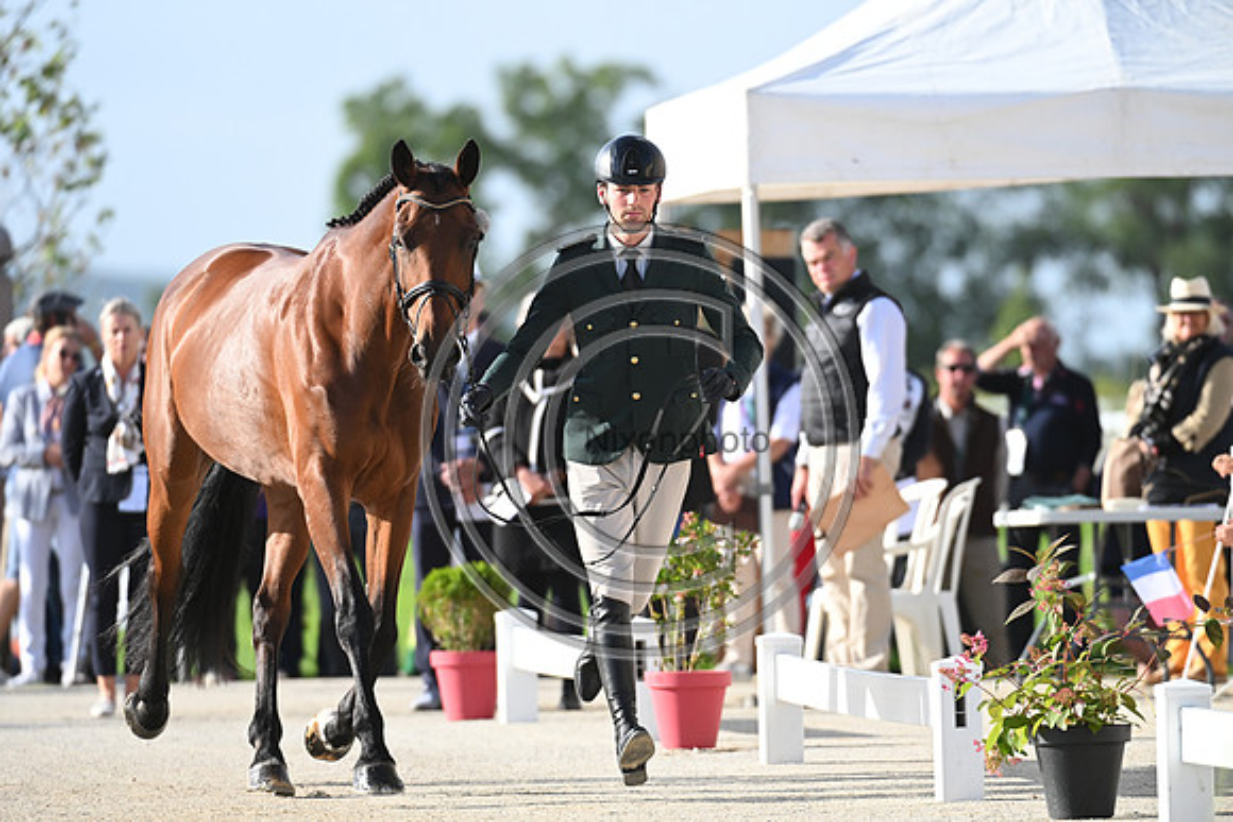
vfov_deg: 3.4
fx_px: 13703
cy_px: 411
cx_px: 616
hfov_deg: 5.2
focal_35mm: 400
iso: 720
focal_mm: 400
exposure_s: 1/1600
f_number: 5
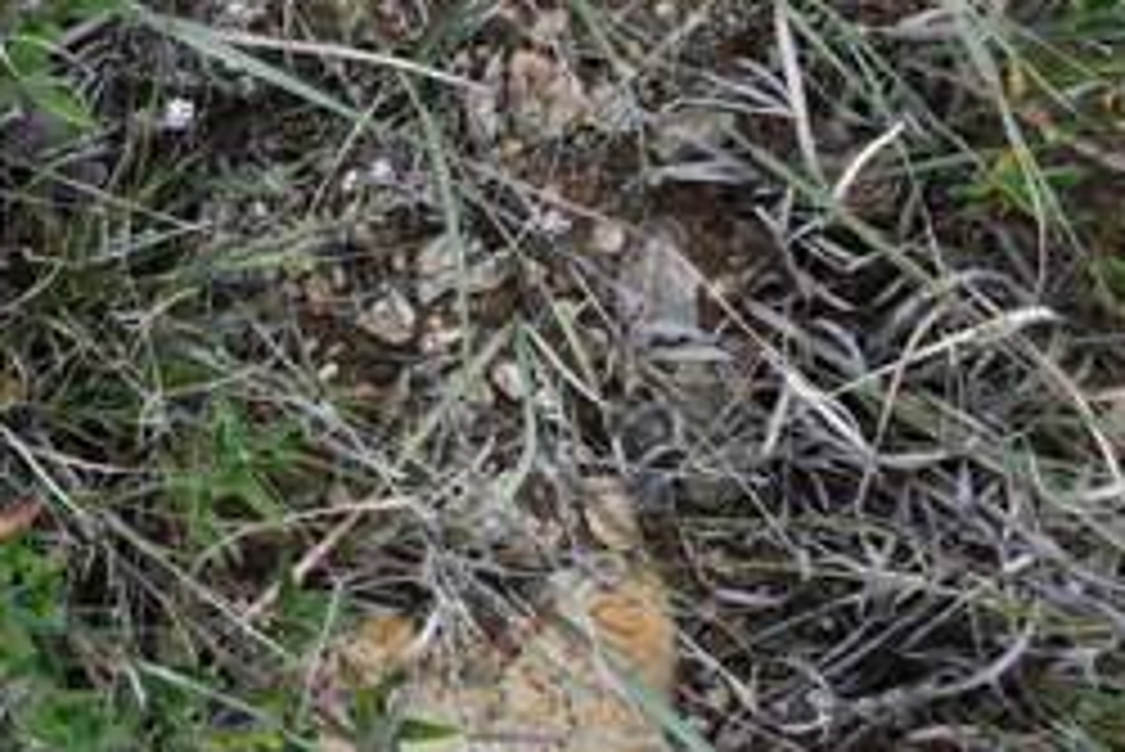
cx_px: -220
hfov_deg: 26.1
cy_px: 137
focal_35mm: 69
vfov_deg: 19.5
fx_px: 2157
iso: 200
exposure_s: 1/250
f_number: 7.1
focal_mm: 18
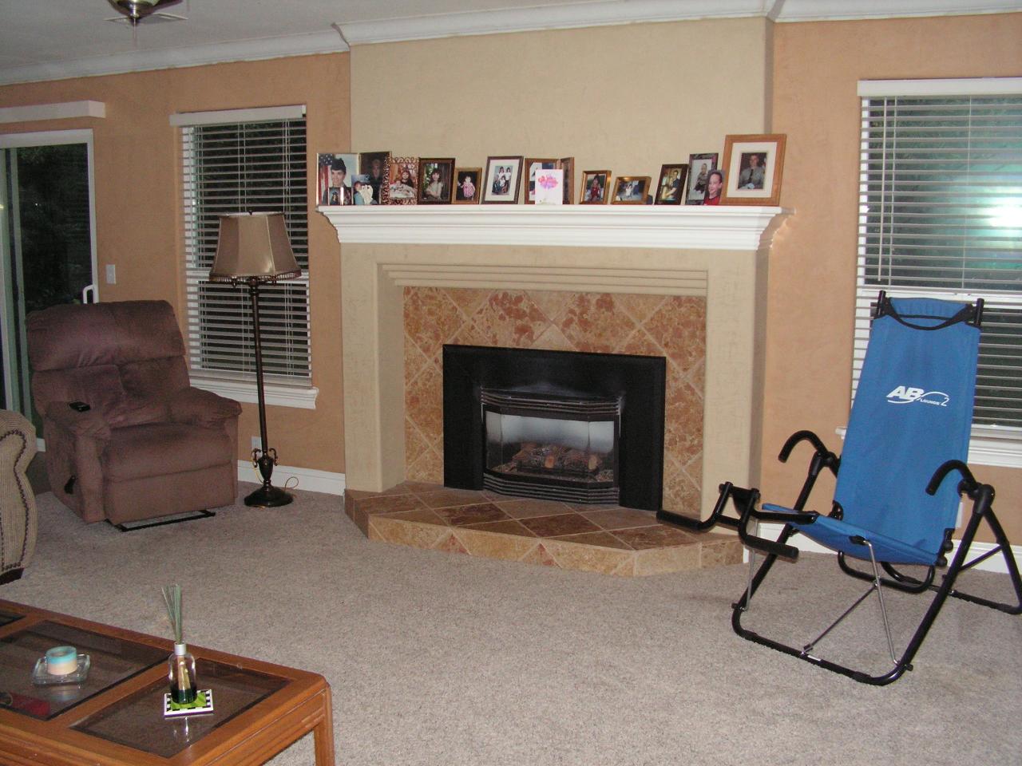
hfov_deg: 51.4
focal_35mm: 36
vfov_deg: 39.7
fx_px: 1063
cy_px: 383
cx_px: 511
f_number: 3.2
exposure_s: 1/40
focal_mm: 6
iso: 160
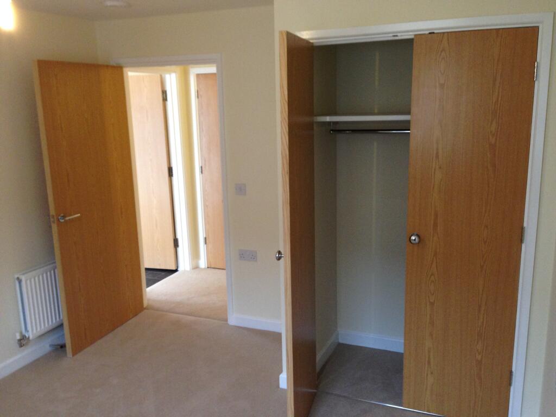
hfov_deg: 55.4
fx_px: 530
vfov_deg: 42.9
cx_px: 278
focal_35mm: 33
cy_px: 208
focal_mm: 4.12
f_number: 2.4
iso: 160
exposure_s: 1/20
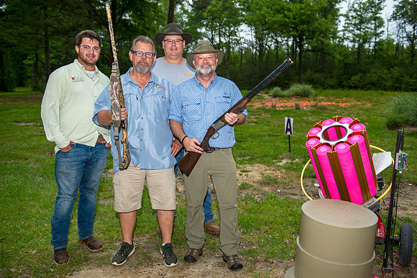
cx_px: 208
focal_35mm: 36
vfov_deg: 36.8
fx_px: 417
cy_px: 139
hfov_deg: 53.2
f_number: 3.5
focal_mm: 36
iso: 640
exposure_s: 1/100
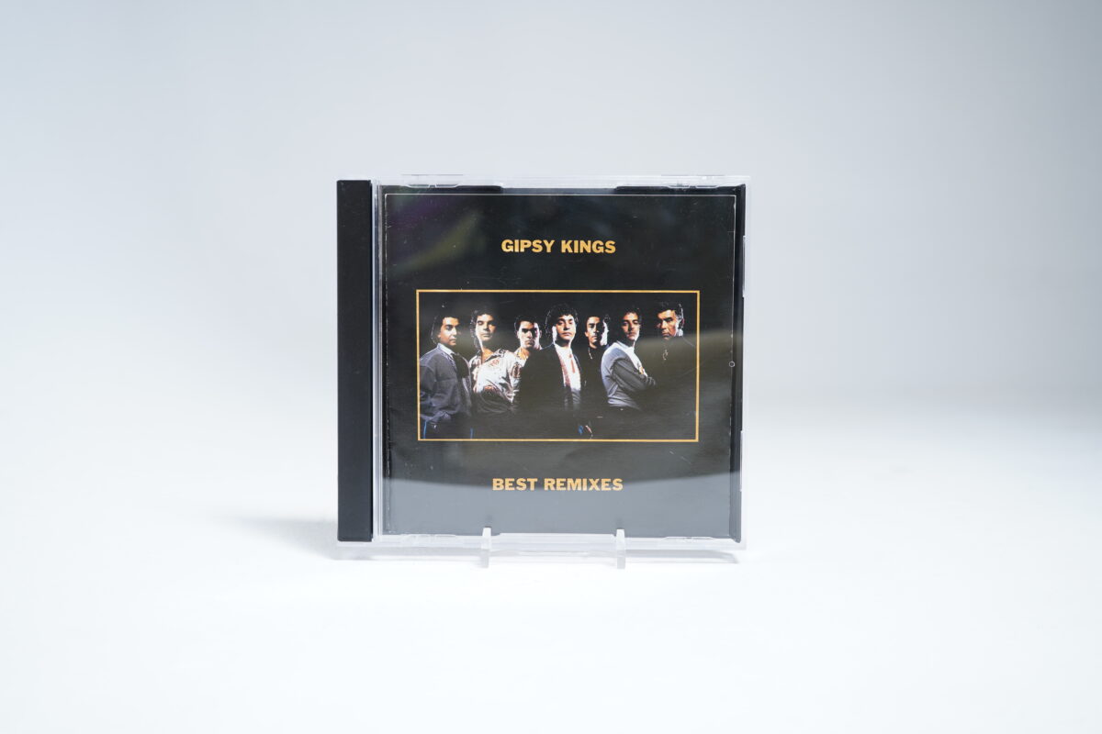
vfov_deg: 35.1
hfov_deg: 50.7
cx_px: 551
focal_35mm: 38
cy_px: 367
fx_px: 1163
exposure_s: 1/4
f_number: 6.3
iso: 160
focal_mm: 38
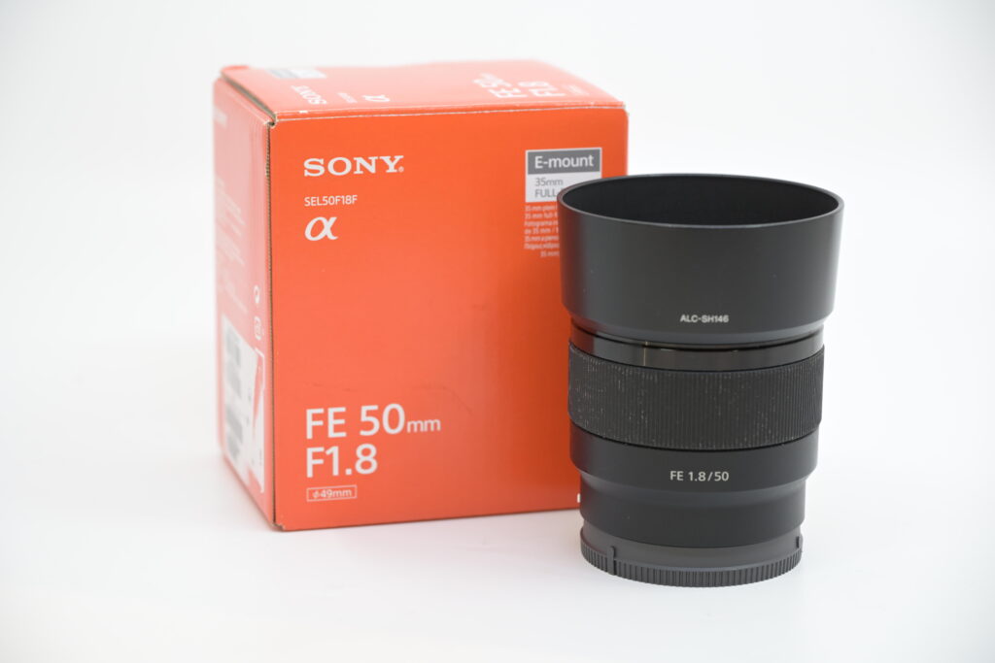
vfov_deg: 14.4
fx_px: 2626
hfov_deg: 21.5
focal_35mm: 95
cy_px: 332
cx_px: 498
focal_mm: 95
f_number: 6.3
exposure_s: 1/125
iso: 640
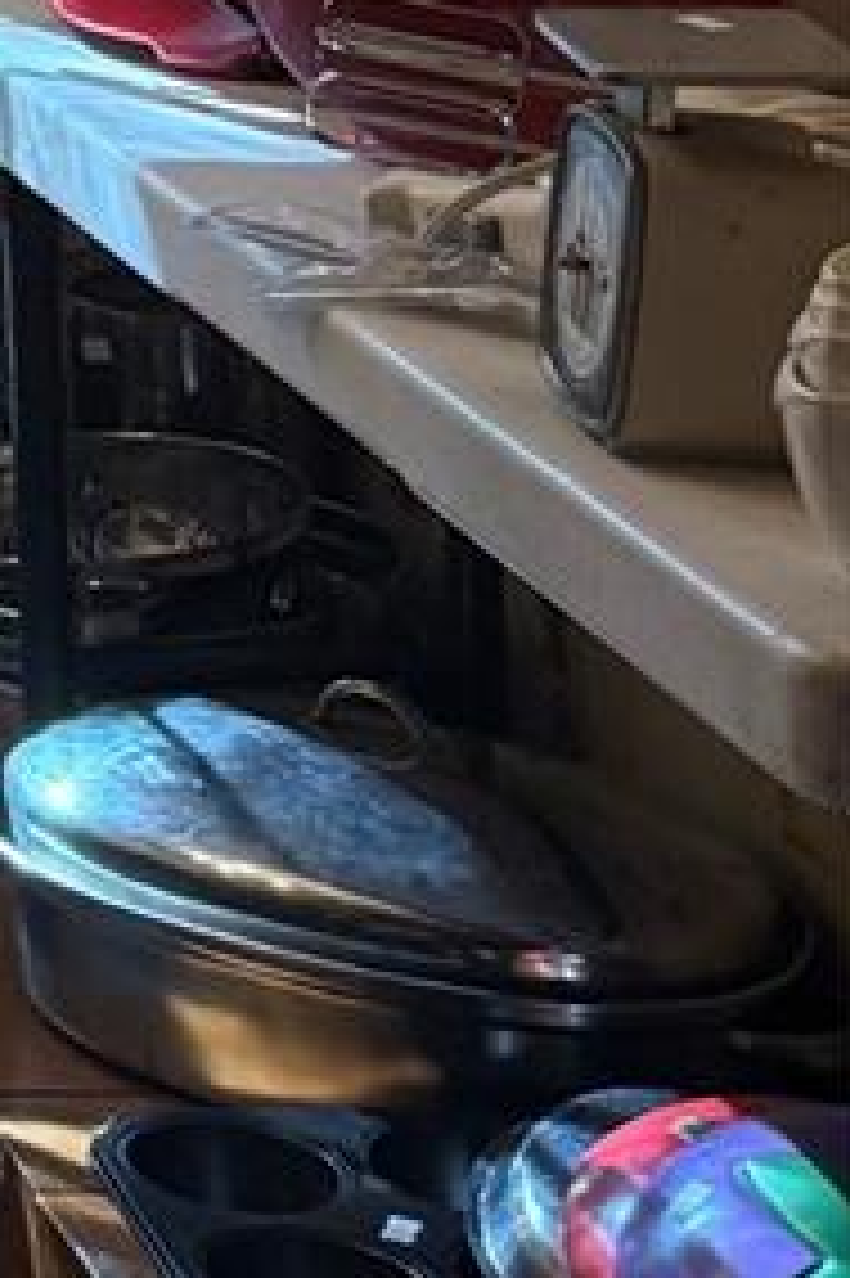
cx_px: -1731
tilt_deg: +3.5
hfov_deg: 8.5
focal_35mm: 135
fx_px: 4787
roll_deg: +0.4
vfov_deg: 13.1
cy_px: -1310
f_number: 1.78
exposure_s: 1/60
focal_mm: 6.76
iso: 125
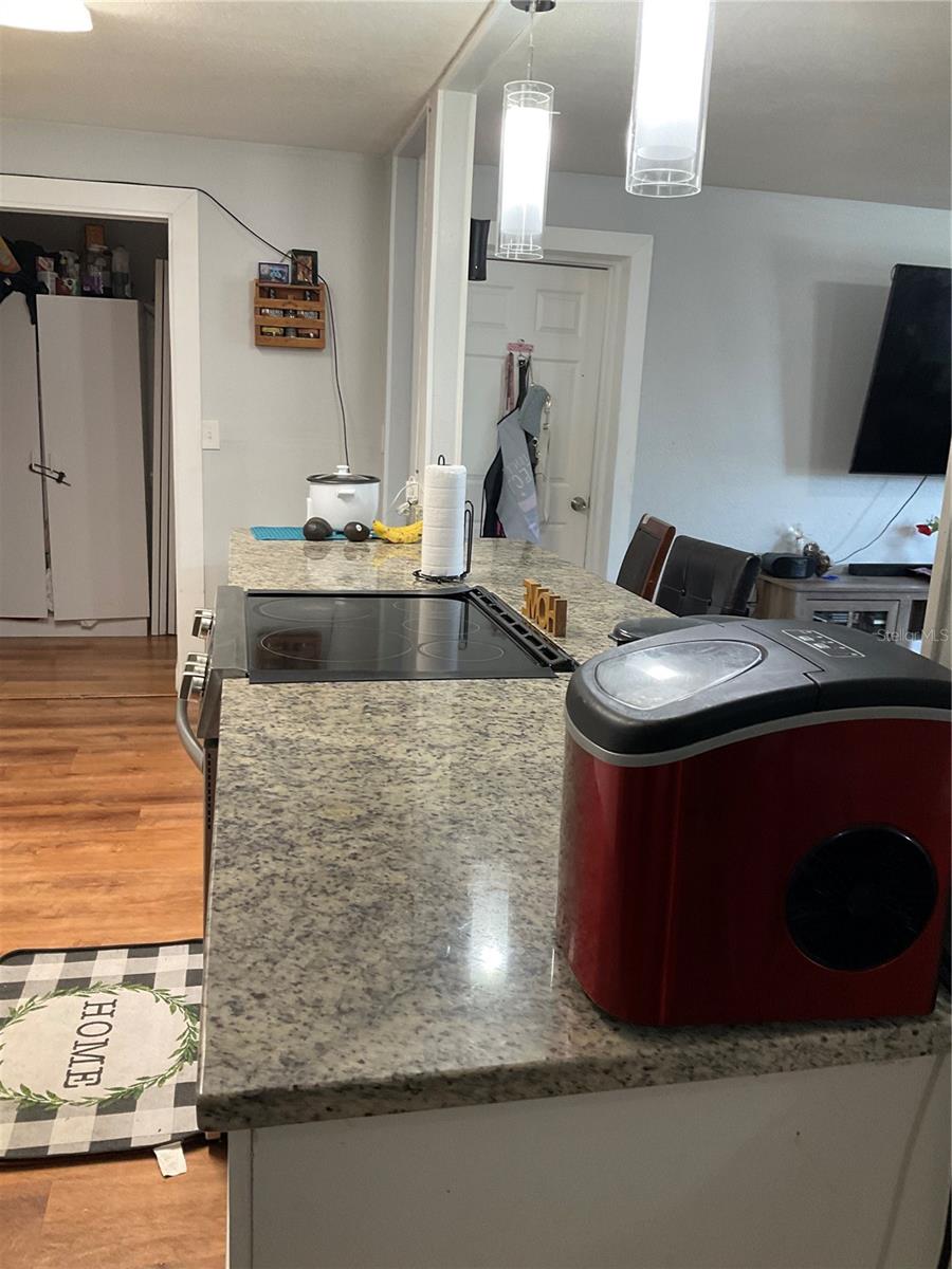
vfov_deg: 61.7
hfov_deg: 48.2
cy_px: 634
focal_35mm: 29
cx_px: 476
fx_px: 1063
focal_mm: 3
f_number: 1.8
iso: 125
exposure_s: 1/60
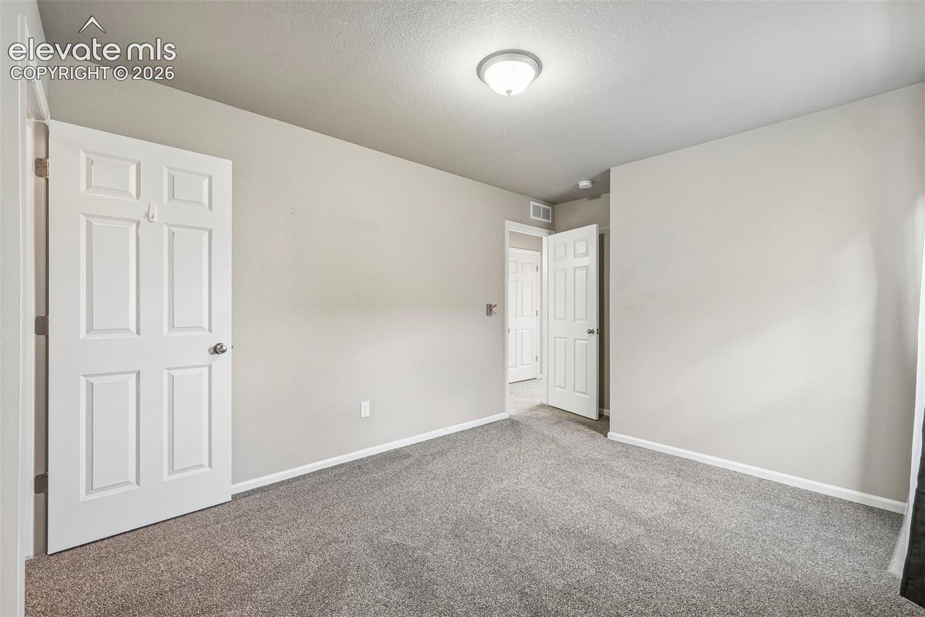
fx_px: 385
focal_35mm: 15
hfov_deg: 100.4
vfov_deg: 77.3
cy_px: 308
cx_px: 462
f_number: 8
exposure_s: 1/13
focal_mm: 10
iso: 800
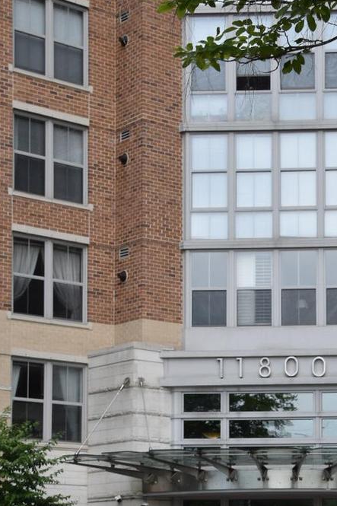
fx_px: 1461
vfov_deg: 19.3
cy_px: 460
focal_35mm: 104
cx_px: 318
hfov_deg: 13.0
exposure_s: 1/250
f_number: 8
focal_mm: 30
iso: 400
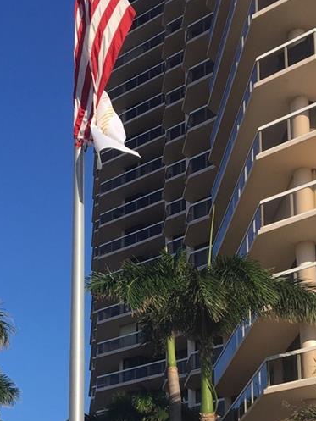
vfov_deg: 26.4
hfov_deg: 21.0
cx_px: 119
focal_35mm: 70
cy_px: 411
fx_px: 852
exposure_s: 1/1374
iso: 25
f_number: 2.2
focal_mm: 4.15
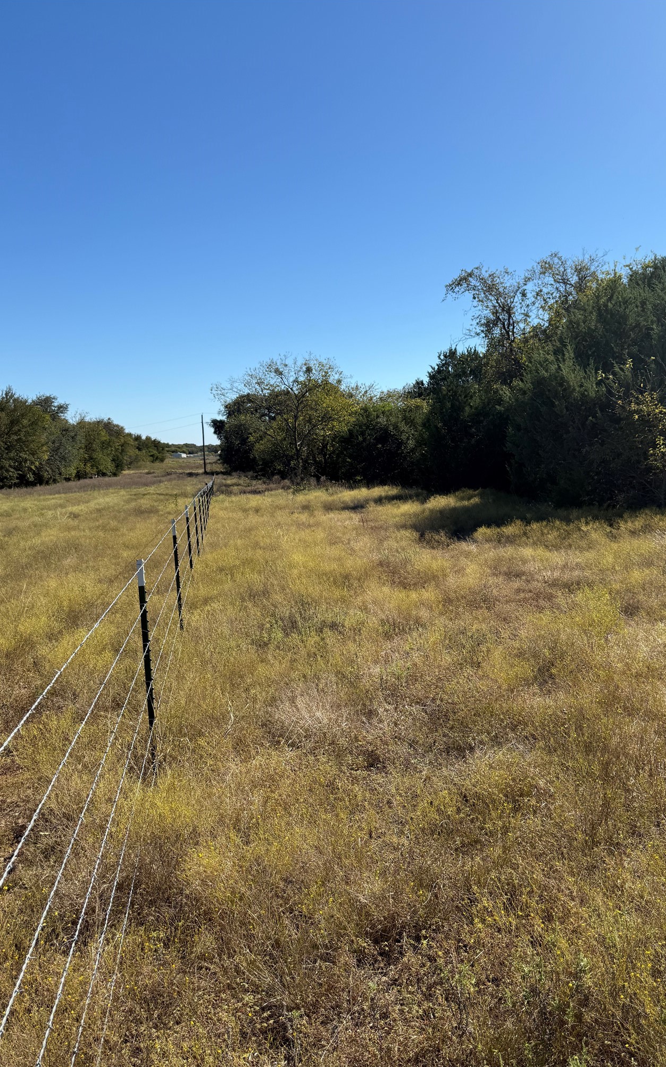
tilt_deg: -7.3
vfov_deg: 70.4
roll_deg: +1.7
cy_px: 543
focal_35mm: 26
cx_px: 391
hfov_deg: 47.4
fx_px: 755
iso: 80
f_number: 1.78
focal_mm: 6.76
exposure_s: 1/4673
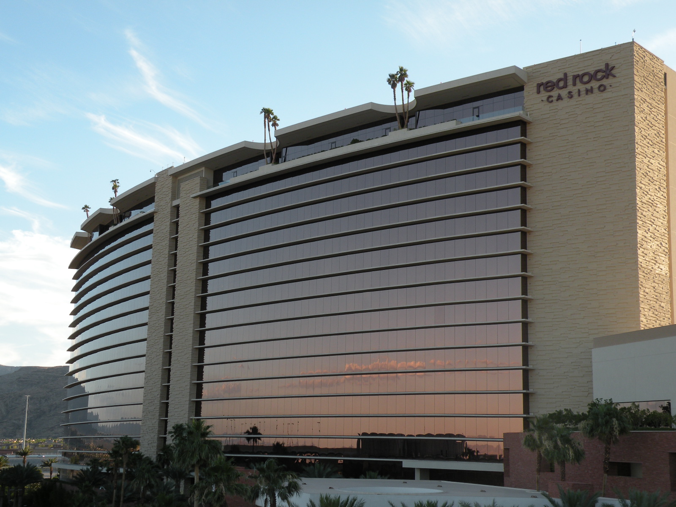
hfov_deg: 34.3
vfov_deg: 26.1
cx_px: 338
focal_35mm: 56
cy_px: 254
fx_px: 1094
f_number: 5
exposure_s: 1/127
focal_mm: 9.8
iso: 64
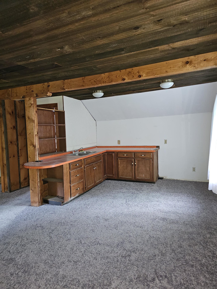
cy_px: 144
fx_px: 192
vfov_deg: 73.9
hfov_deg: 58.9
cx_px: 108
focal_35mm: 23
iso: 200
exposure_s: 1/9.99
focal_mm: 6.3
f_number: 1.7
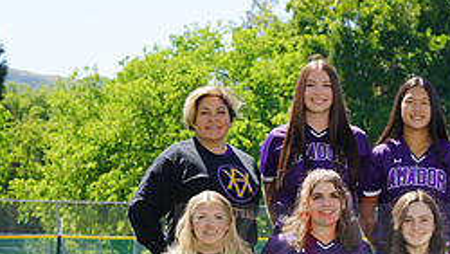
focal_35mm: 243
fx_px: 2901
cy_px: 227
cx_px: 477
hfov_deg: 8.8
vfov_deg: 5.0
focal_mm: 100
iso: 200
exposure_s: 1/160
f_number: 10
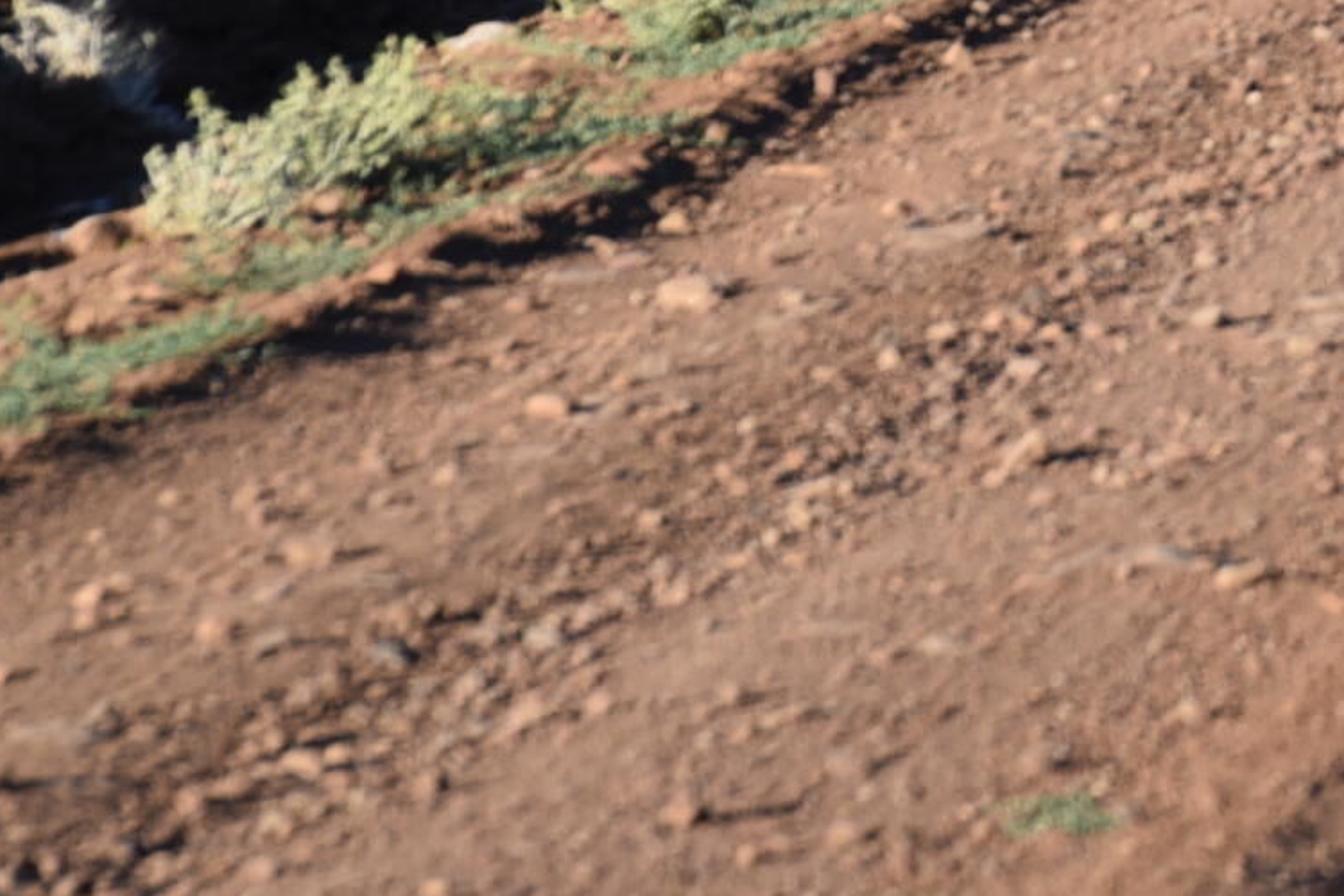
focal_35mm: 420
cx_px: 2636
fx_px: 15679
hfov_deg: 4.8
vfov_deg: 3.3
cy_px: -647
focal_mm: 105
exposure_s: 1/250
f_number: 8
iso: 200
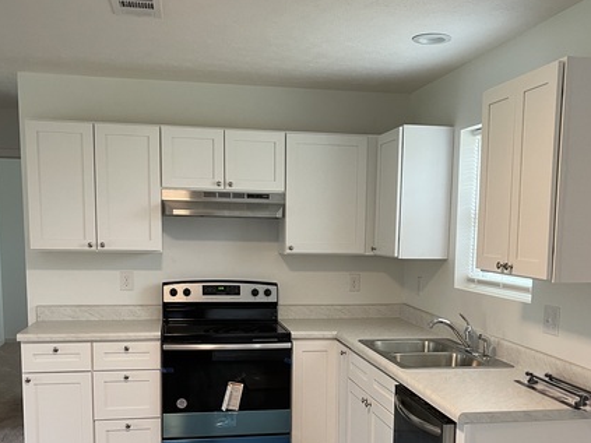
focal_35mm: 41
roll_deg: -0.8
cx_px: 320
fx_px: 700
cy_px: 312
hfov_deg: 45.7
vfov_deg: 34.6
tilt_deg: -6.8
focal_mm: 5.1
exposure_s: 1/60
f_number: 1.6
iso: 160
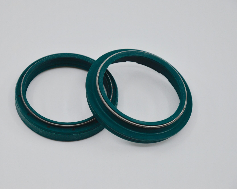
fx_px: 1253
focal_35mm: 179
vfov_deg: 8.7
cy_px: 94
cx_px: 103
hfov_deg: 10.8
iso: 100
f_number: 7.1
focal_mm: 105
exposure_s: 1/200
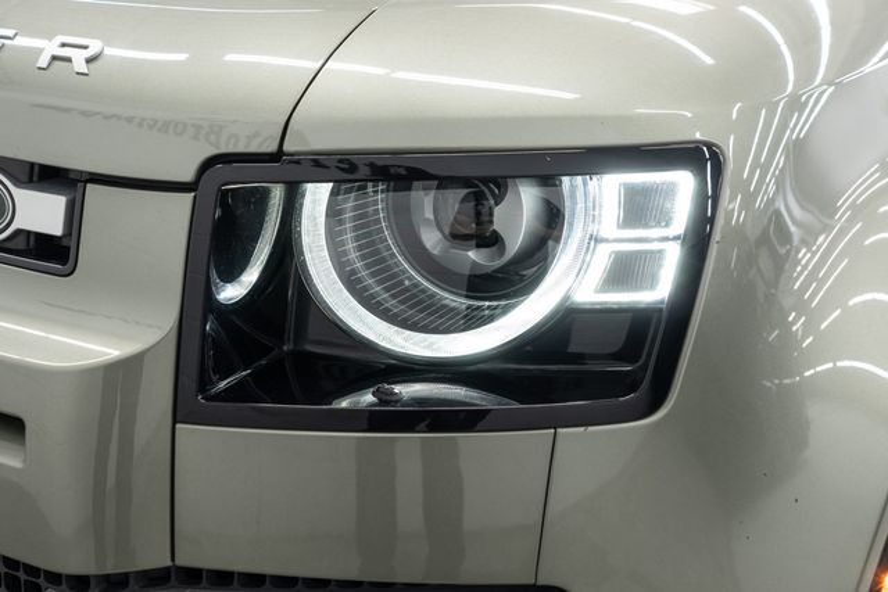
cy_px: 296
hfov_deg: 46.4
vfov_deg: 31.9
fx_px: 1036
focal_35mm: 42
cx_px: 444
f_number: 3.2
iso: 320
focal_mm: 28
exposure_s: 1/40
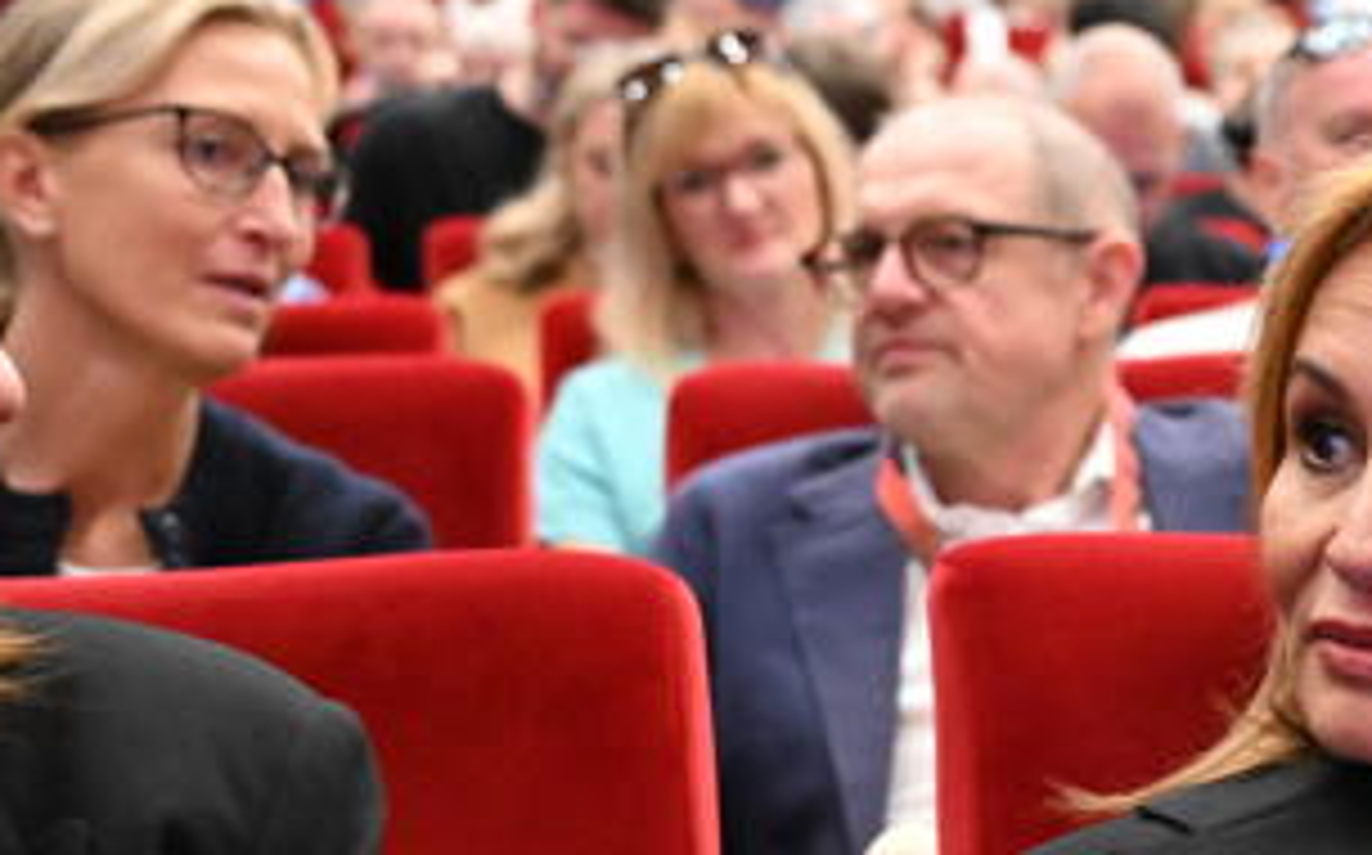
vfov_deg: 14.5
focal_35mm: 90
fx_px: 3362
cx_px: 1480
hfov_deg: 21.9
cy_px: 594
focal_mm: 26
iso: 5000
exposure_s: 1/80
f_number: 2.8
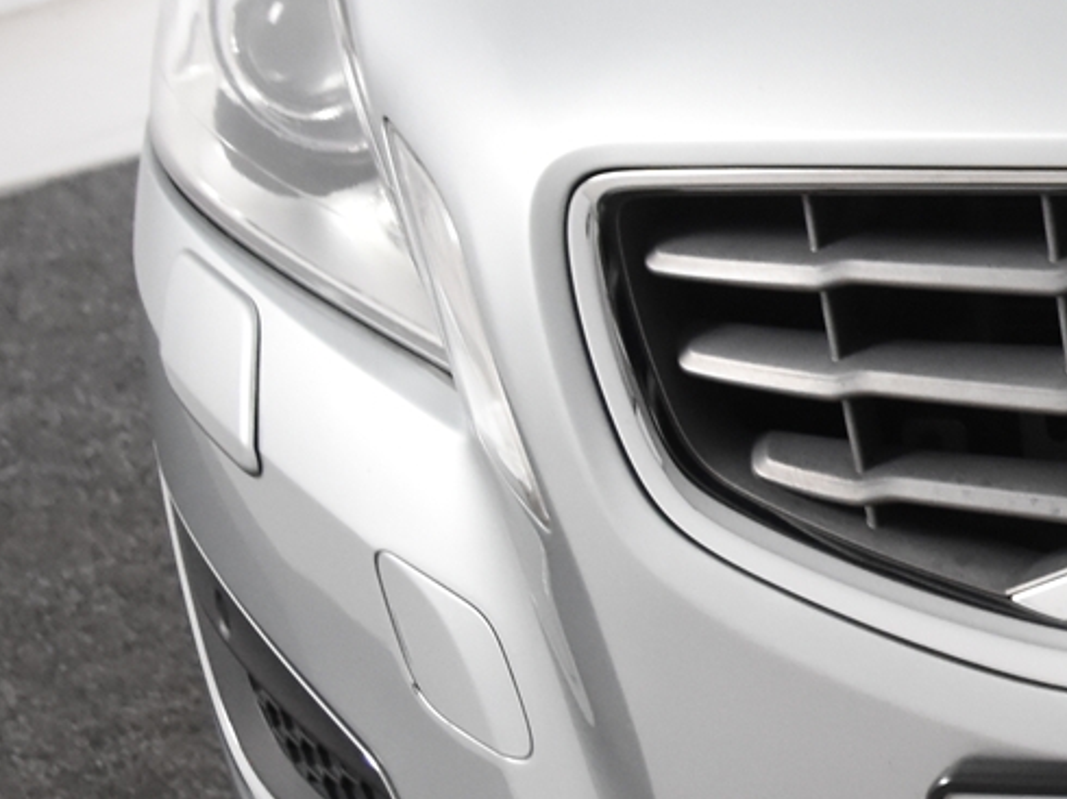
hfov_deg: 12.3
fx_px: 4529
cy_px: 324
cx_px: 1951
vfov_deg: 10.1
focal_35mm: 147
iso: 1600
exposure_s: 1/100
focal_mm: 26
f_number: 5
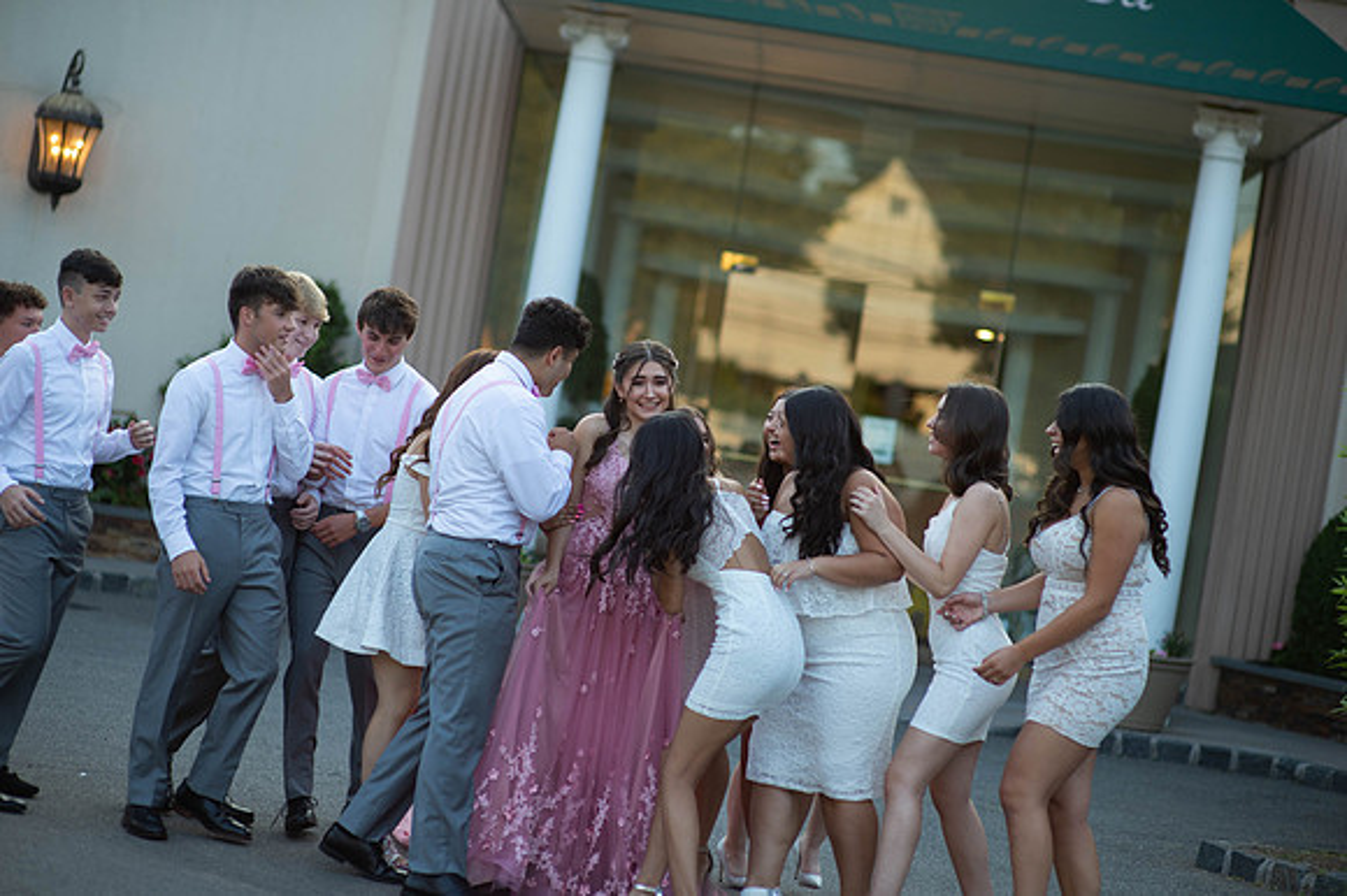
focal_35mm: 85
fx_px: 3178
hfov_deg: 23.9
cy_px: 448
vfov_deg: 16.1
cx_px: 674
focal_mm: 85
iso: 250
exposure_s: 1/1000
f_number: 2
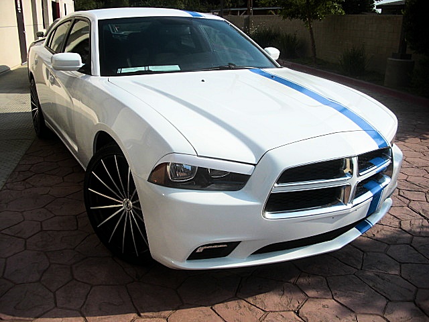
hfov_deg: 51.4
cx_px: 214
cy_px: 161
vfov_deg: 39.7
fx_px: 446
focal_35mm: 36
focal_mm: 6.3
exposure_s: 1/1000
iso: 50
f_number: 2.8
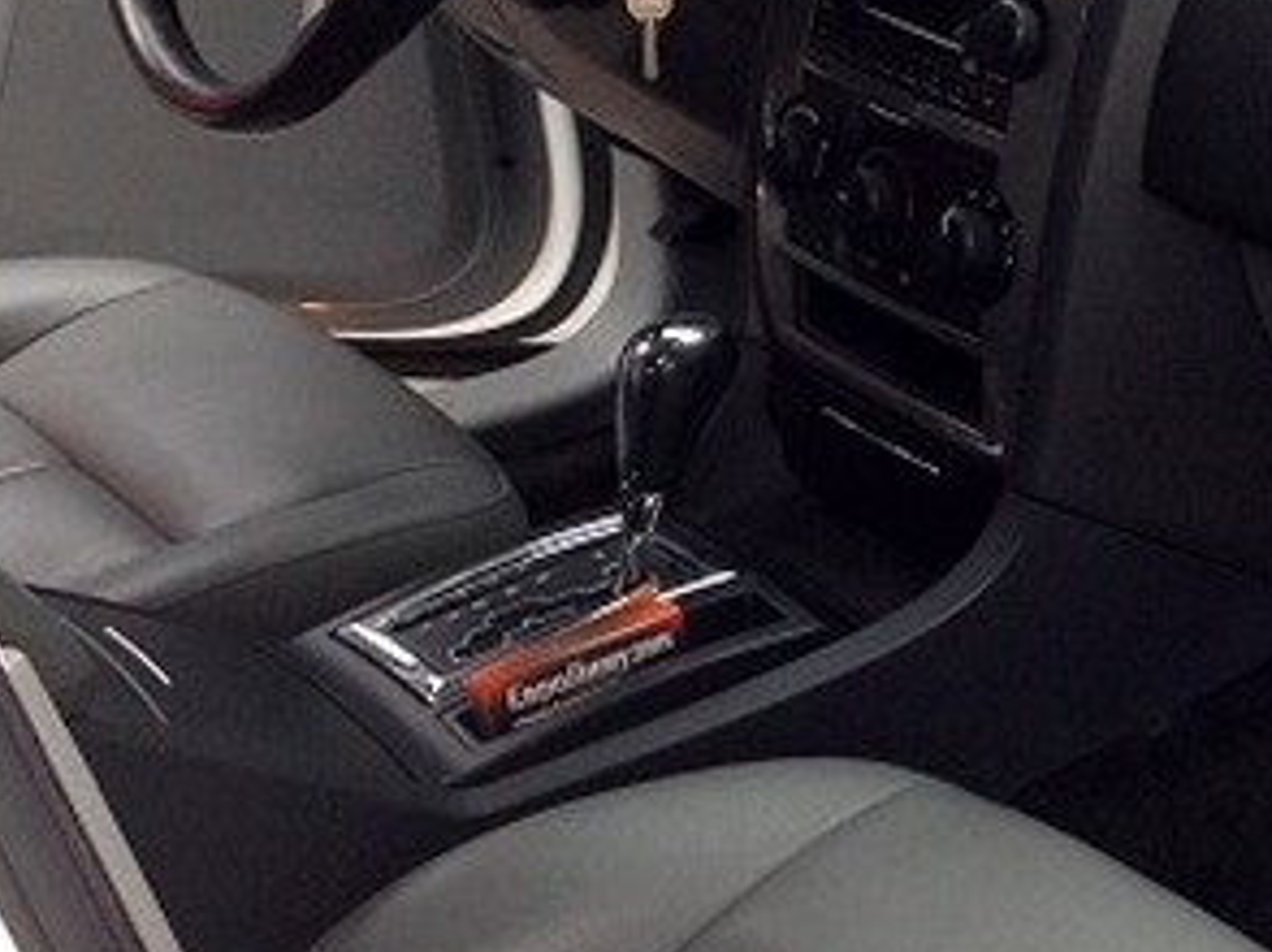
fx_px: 4039
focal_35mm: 110
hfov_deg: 17.6
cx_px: 1127
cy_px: 498
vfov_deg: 13.4
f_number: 2.4
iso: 100
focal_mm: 4.28
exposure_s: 1/188
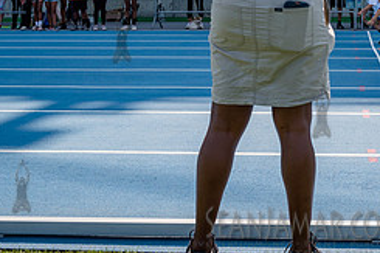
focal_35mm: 66
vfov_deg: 19.5
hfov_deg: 29.7
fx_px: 696
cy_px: -39
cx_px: 313
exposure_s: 1/1000
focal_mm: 27
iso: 400
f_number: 5.6
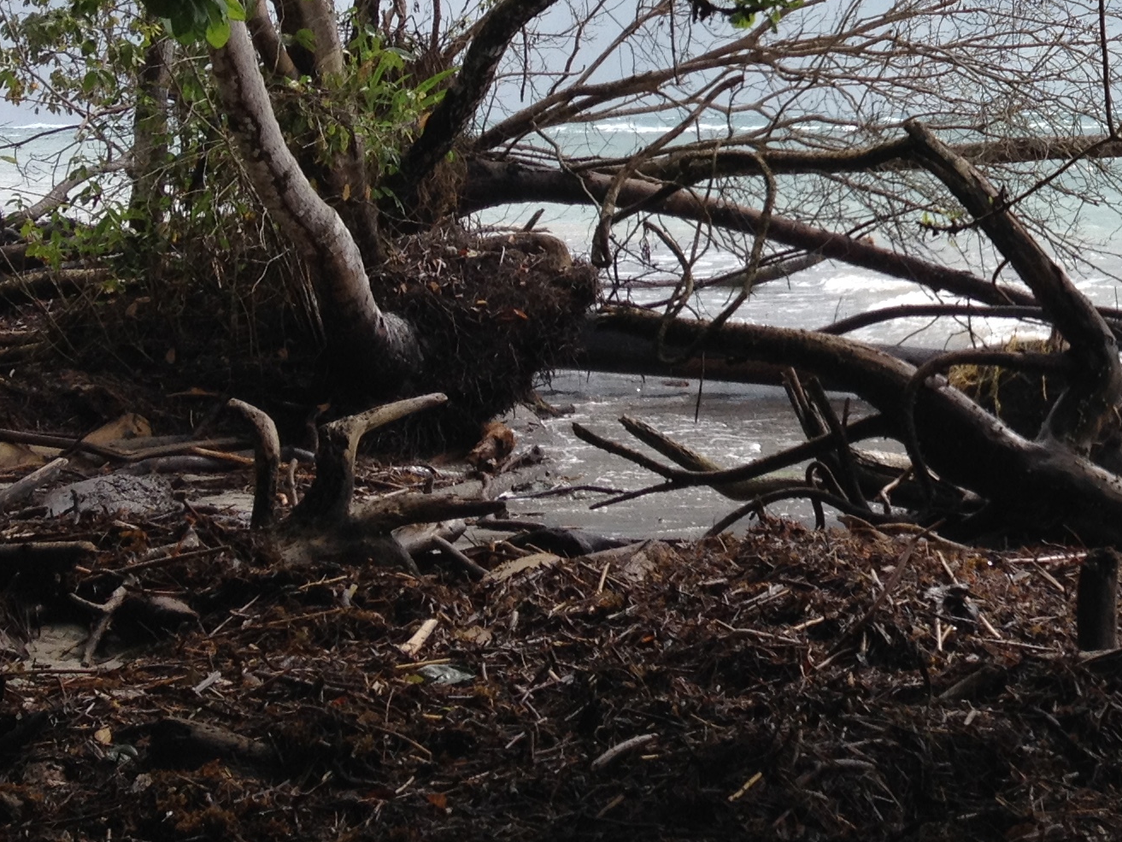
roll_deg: +0.7
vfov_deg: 16.6
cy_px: -33
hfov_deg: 21.3
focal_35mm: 87
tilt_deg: -1.3
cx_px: 1241
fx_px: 2820
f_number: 2.4
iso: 50
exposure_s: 1/717
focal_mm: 4.28
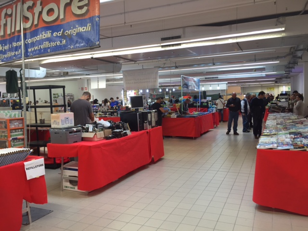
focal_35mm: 29
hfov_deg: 61.7
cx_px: 154
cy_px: 116
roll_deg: +0.5
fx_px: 258
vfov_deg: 48.2
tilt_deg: -4.1
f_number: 2.2
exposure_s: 1/50
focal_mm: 4.15
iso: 40
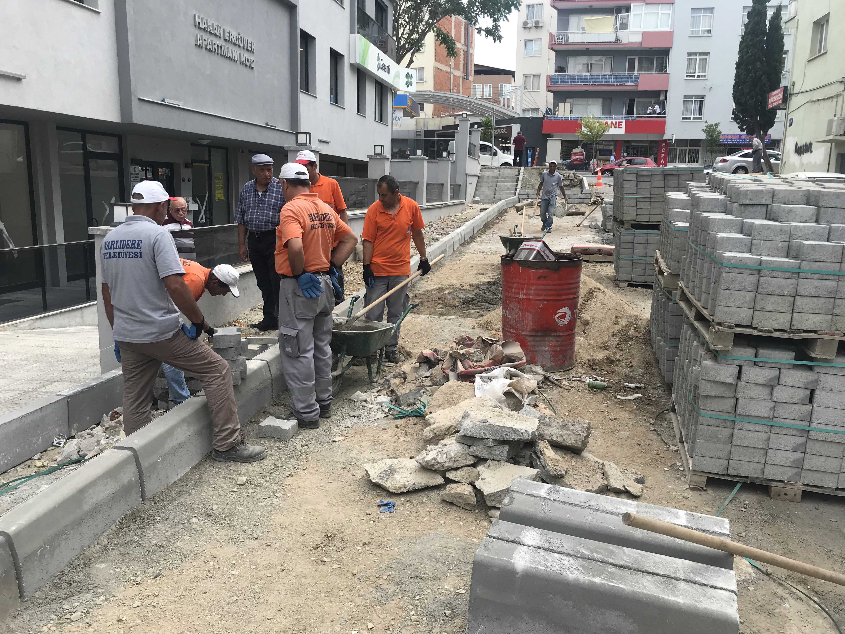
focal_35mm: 28
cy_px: 317
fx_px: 683
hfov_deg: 63.4
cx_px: 422
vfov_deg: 49.7
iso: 20
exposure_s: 1/812
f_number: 1.8
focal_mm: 3.99
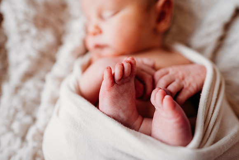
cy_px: 80
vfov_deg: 53.2
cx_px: 120
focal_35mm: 24
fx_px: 159
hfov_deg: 73.7
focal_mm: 24
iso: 80
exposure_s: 1/200
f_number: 2.2
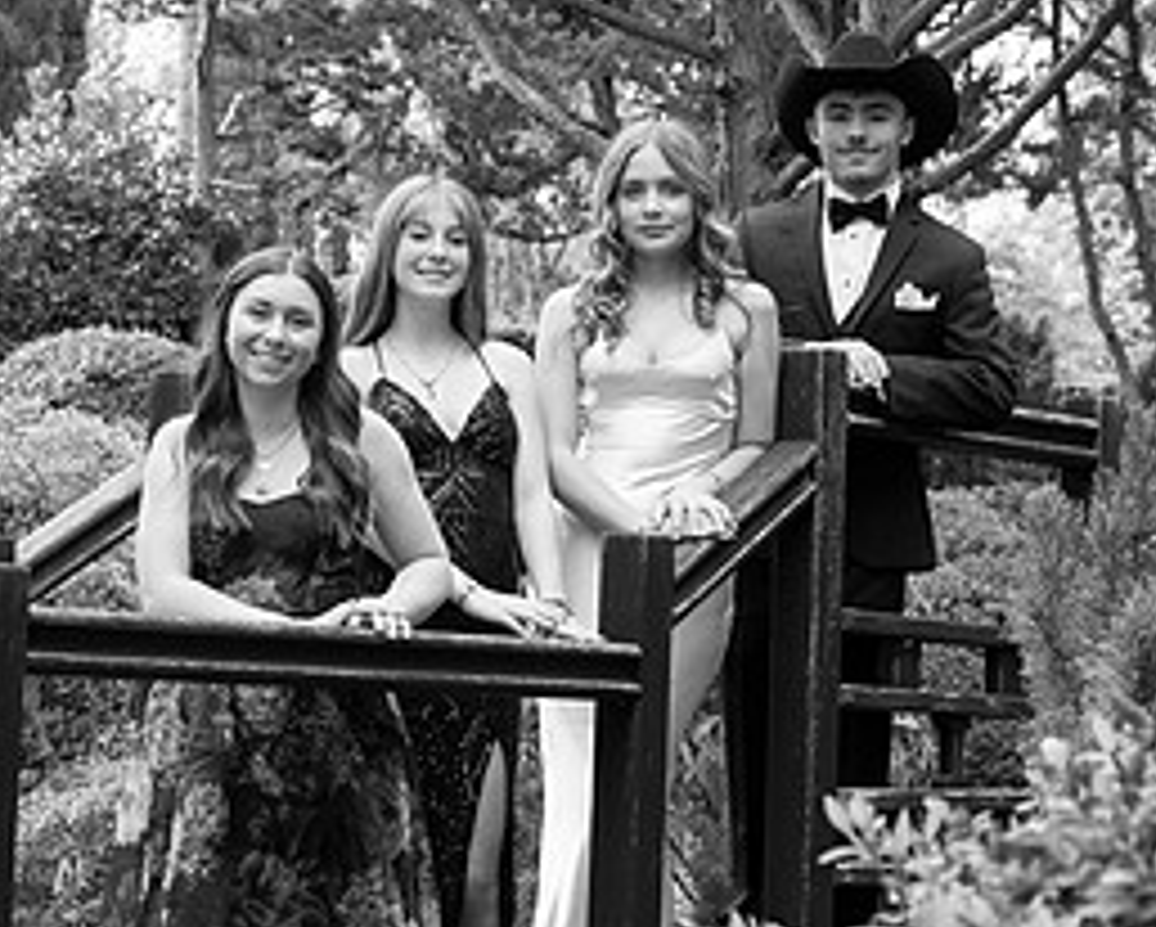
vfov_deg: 14.7
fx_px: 3595
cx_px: 594
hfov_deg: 18.3
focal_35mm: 105
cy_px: 464
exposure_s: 1/500
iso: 1250
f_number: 7.1
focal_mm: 64
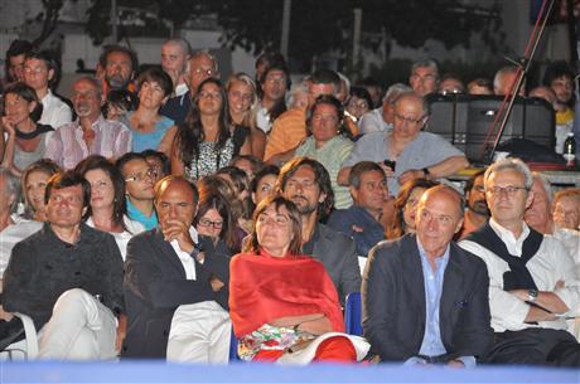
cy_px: 192
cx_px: 290
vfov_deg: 6.1
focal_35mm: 225
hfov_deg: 9.2
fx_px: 3619
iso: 1600
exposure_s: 1/60
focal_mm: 150
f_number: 7.1
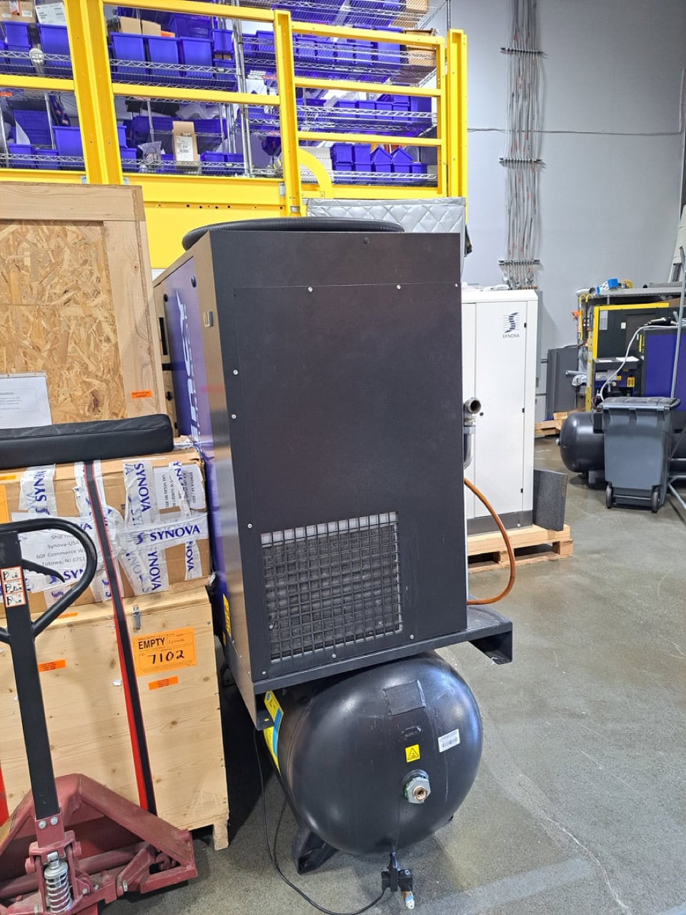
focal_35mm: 24
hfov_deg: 56.8
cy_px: 458
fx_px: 634
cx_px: 343
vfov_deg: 71.6
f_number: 1.8
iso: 200
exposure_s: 1/60
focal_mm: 5.2
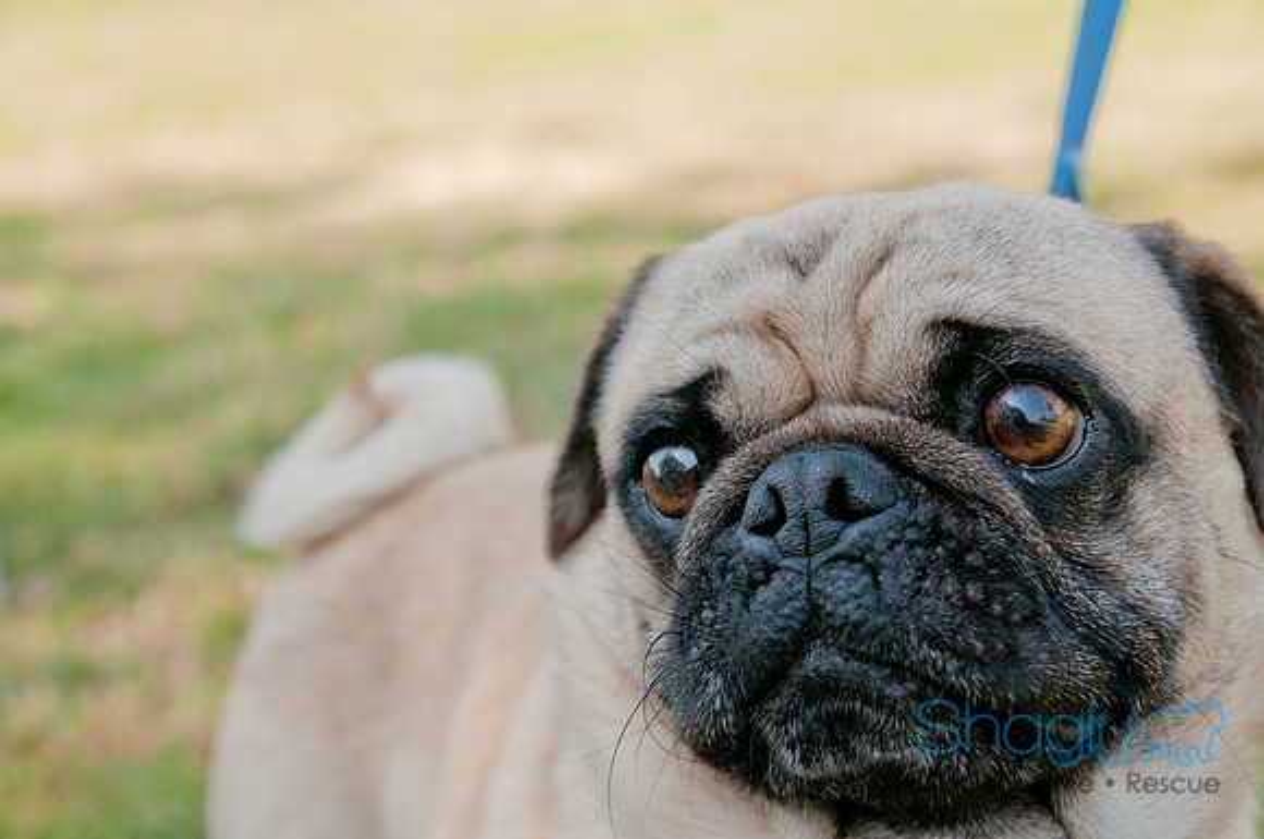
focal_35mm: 75
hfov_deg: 27.0
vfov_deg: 18.1
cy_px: 420
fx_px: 2630
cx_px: 632
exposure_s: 1/200
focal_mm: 50
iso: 200
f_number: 5
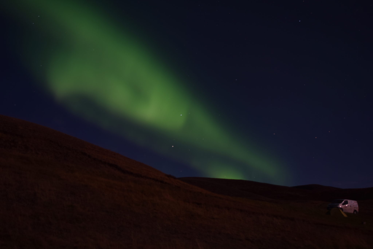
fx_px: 420
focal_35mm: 40
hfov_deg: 47.9
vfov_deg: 33.0
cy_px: 124
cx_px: 186
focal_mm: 27
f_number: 4
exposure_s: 20
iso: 100
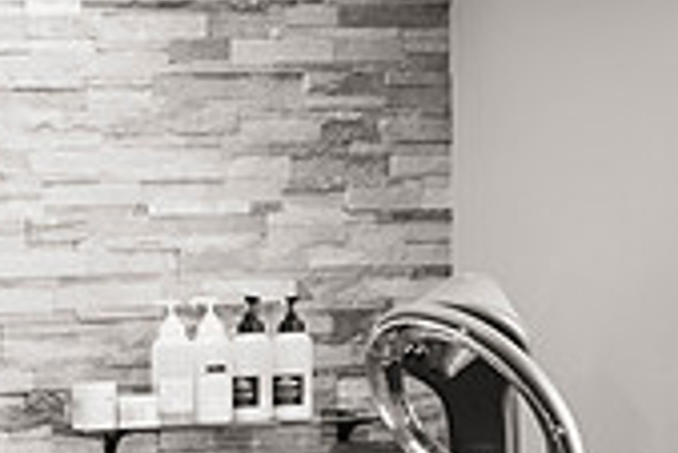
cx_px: -277
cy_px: 680
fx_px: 1810
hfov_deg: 19.1
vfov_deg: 13.5
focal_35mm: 96
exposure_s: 1/125
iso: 1000
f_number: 3.2
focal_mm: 28
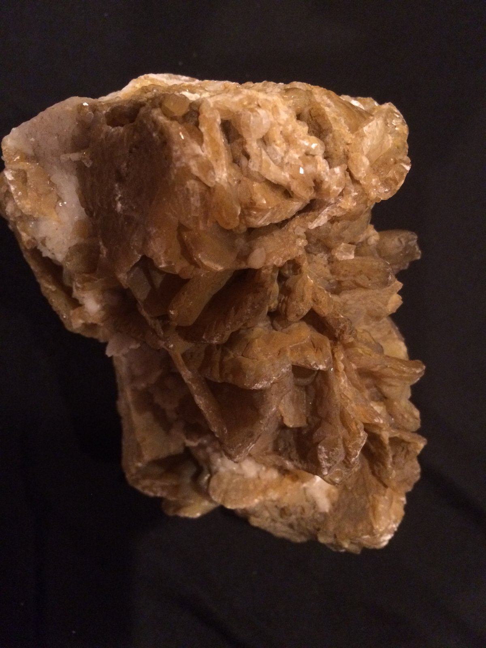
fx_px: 543
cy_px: 324
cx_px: 243
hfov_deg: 48.2
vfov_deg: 61.7
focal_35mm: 29
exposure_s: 1/15
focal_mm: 4.15
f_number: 2.2
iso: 400
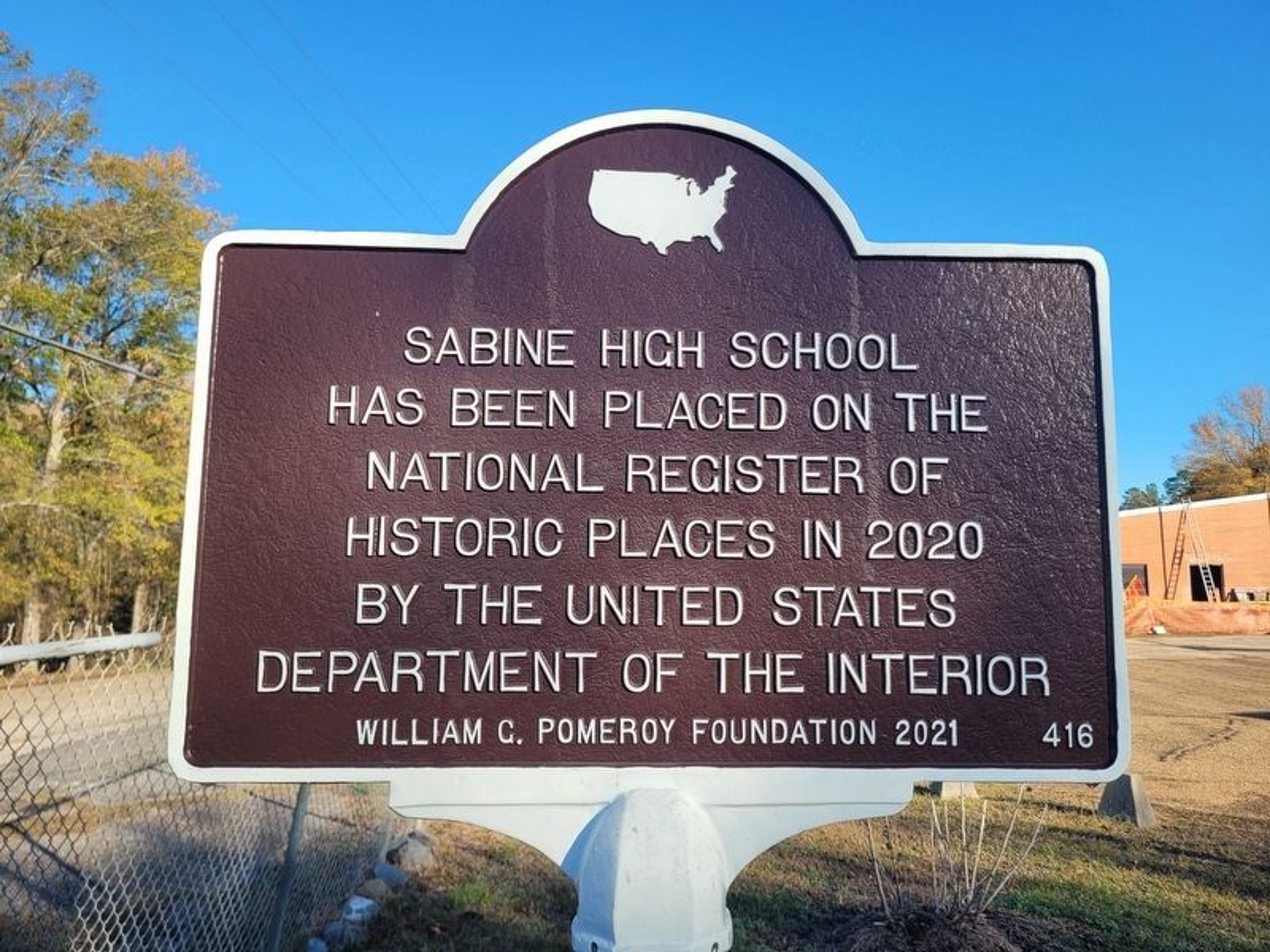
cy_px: 476
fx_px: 954
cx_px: 635
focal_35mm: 26
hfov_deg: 67.3
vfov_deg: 53.1
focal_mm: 5.4
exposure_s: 1/1123
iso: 40
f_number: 1.8
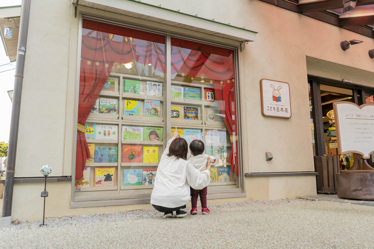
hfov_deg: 65.5
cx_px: 187
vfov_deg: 46.4
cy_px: 124
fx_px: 291
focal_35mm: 28
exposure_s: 1/60
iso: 125
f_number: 4
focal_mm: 28
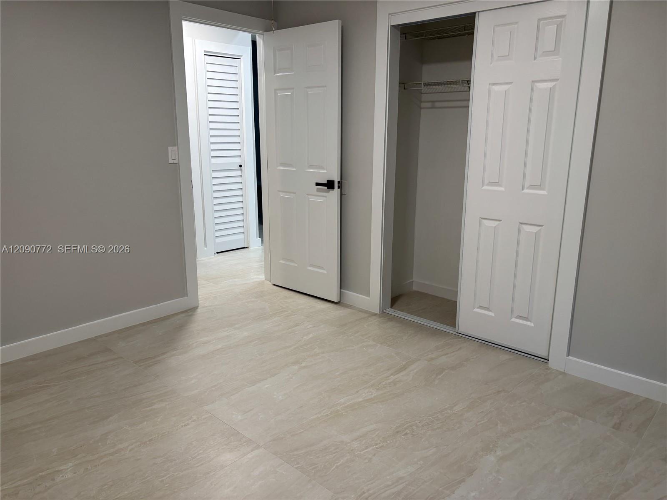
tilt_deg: -13.7
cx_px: 334
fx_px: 501
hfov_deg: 67.3
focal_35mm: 26
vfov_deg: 53.1
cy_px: 250
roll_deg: +0.0
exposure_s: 1/120
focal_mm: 5.96
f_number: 1.6
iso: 100
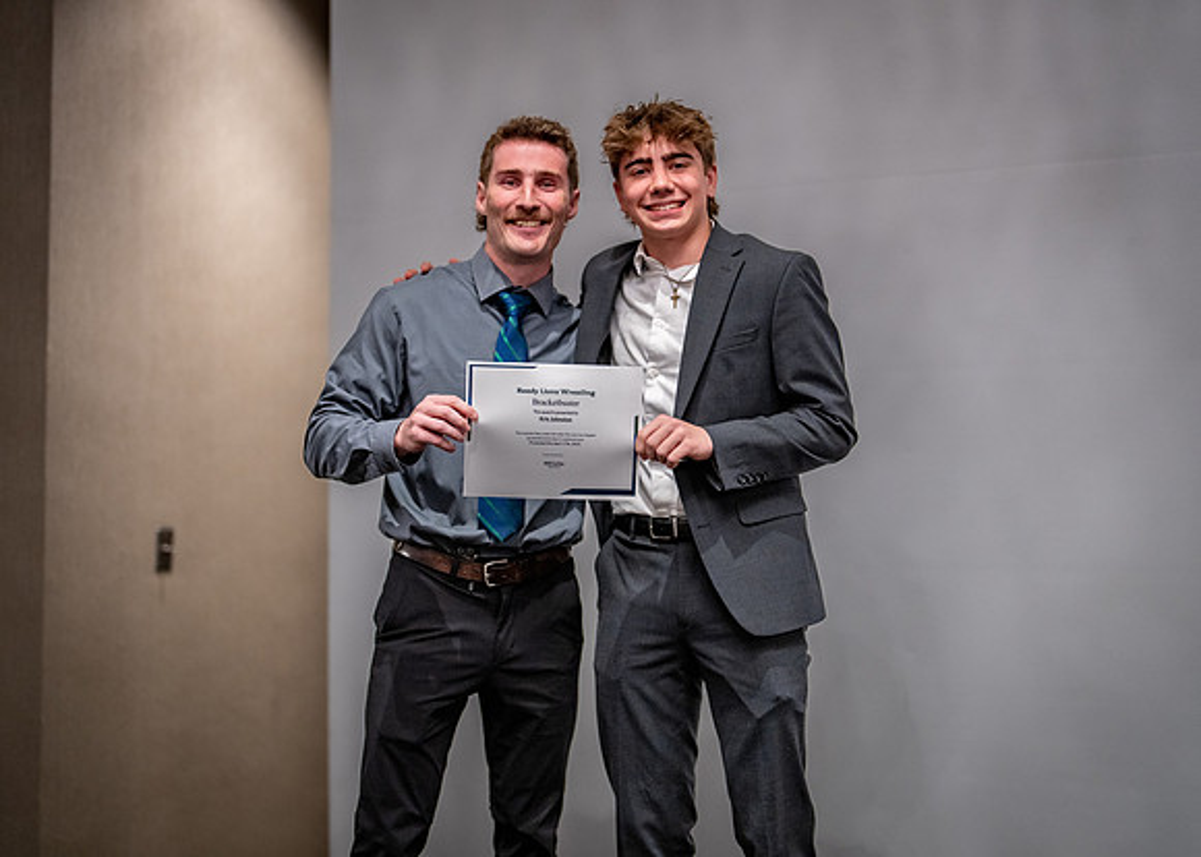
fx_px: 1839
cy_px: 428
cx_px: 600
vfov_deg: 26.2
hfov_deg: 36.2
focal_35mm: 54
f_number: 1.2
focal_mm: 50
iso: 1250
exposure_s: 1/320
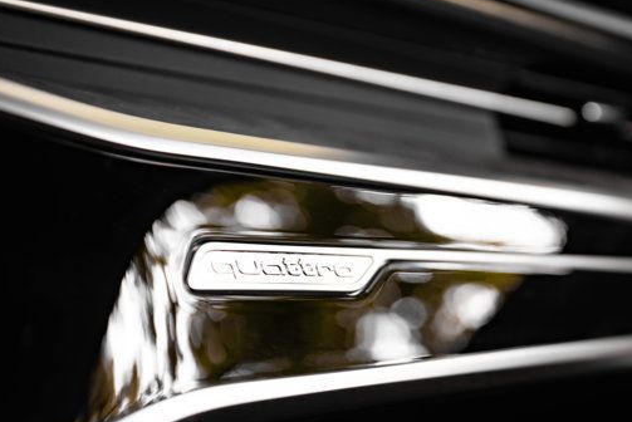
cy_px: 259
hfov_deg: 22.8
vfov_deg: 15.4
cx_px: 395
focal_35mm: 89
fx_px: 1563
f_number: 5
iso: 640
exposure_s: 1/320
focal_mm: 70
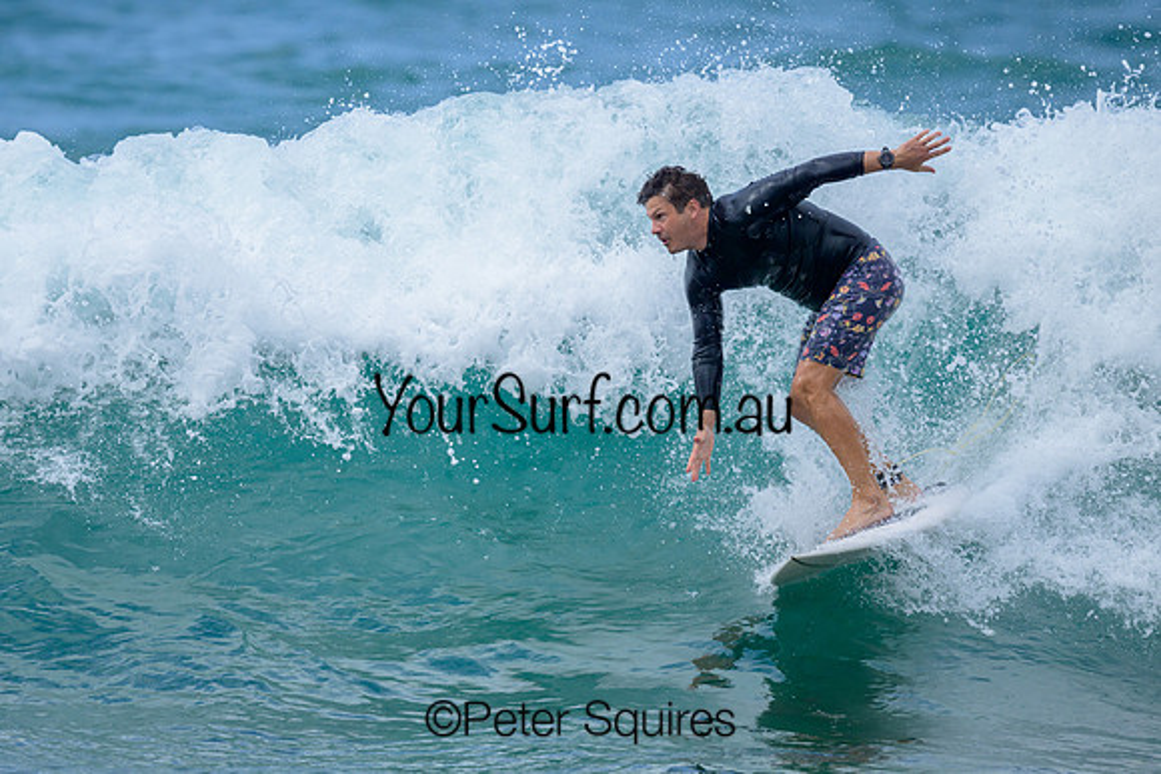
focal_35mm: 965
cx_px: 479
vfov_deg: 1.4
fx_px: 31125
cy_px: 399
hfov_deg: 2.1
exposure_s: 1/2000
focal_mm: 800
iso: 400
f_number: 6.3
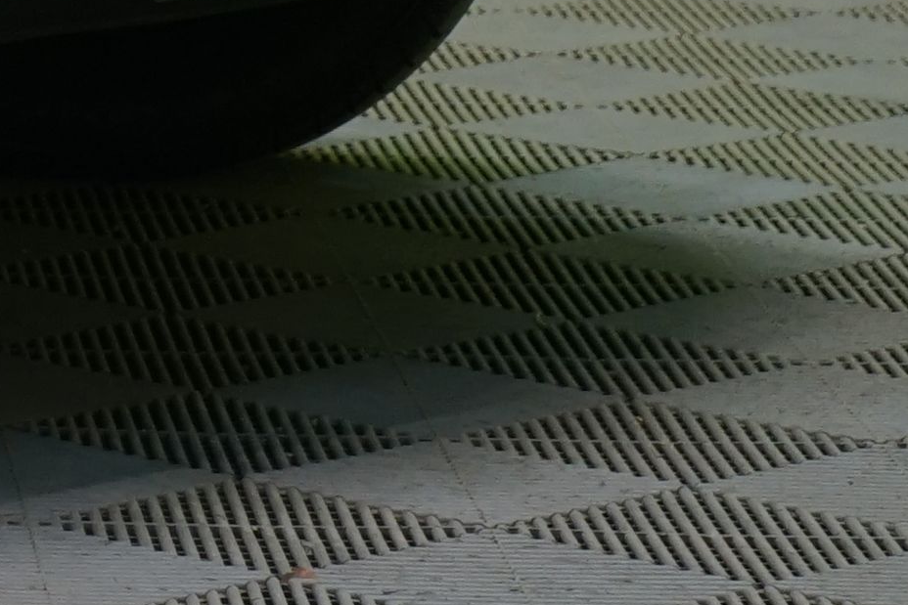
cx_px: -1455
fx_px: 7012
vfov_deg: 4.8
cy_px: -1016
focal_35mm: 278
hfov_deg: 6.9
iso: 640
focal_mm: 43
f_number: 5.6
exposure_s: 1/50
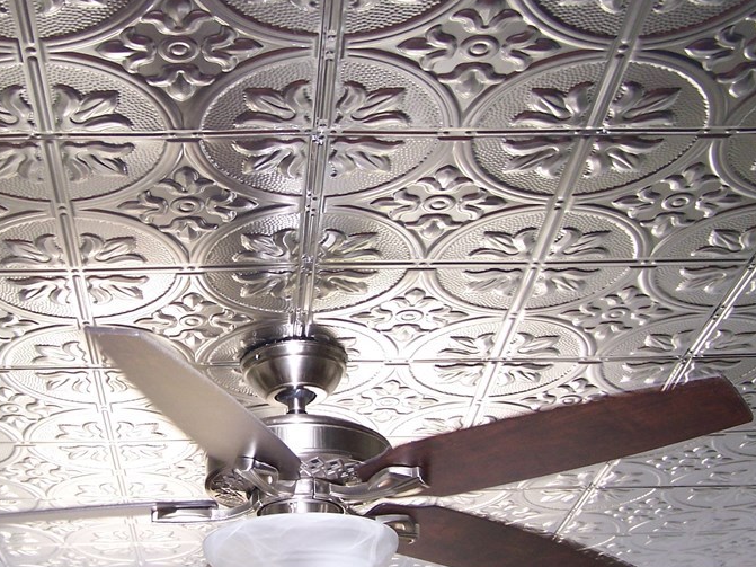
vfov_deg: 25.2
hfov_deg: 33.0
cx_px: 272
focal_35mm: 58
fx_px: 1266
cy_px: 324
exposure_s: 1/60
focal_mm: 6.3
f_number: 2.8
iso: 140
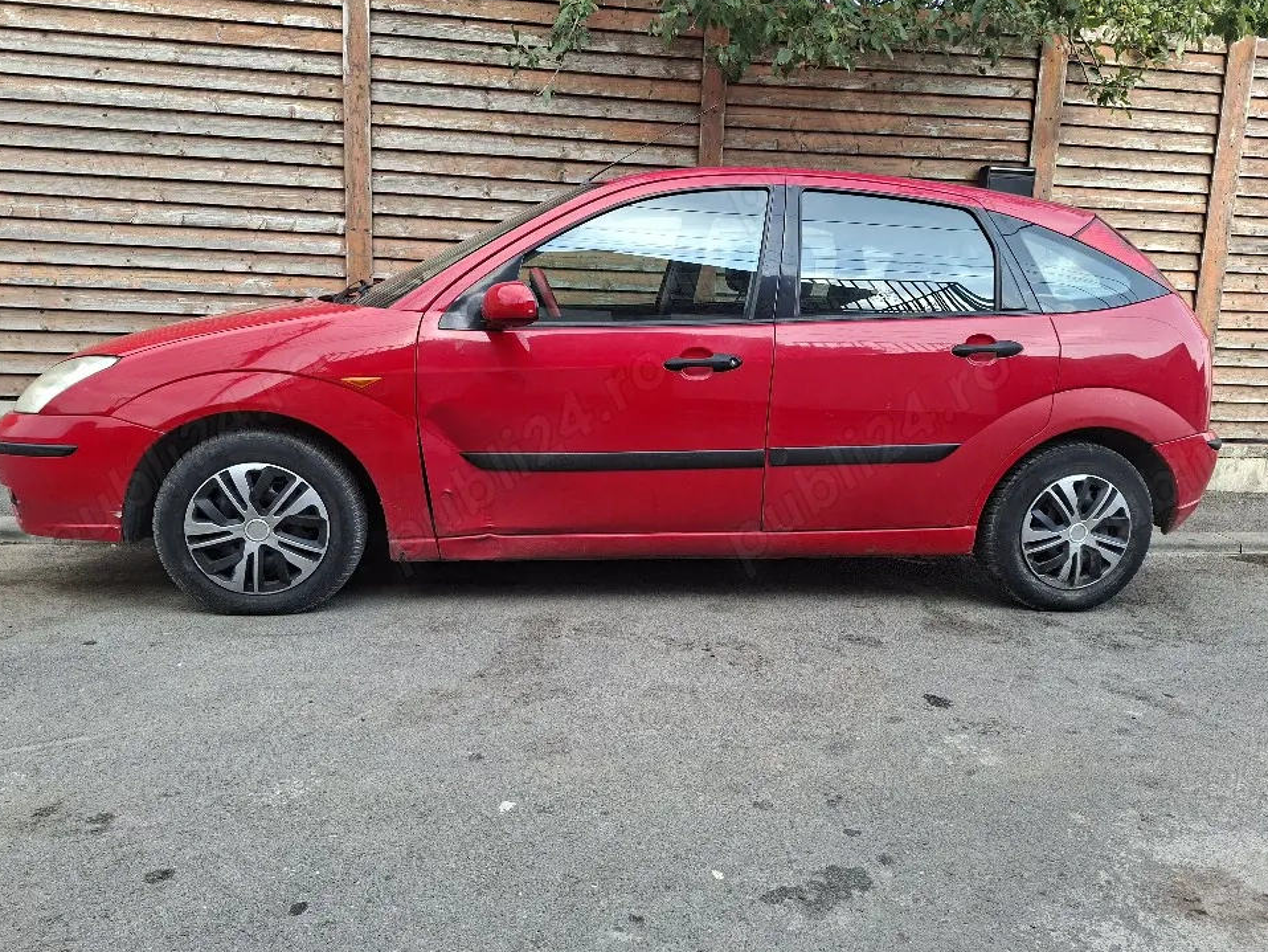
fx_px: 879
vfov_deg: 56.8
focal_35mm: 24
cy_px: 466
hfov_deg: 71.6
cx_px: 613
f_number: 1.8
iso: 50
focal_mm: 5.54
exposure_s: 1/196
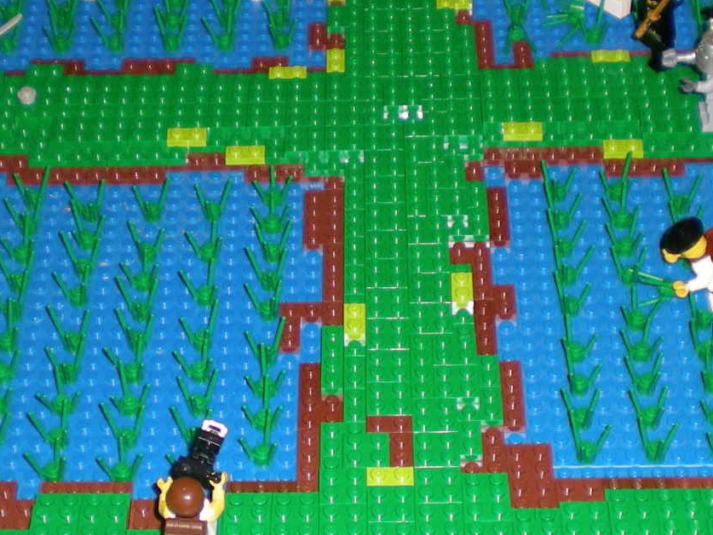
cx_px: 336
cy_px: 282
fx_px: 1916
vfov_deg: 15.9
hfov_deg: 21.1
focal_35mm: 93
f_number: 3.1
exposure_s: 1/60
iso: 50
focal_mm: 6.3
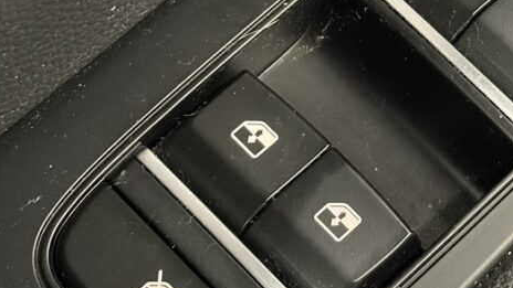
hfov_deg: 16.8
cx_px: 519
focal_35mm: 125
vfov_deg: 9.6
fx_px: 1700
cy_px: -22
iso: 400
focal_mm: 5.96
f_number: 1.6
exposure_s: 1/20
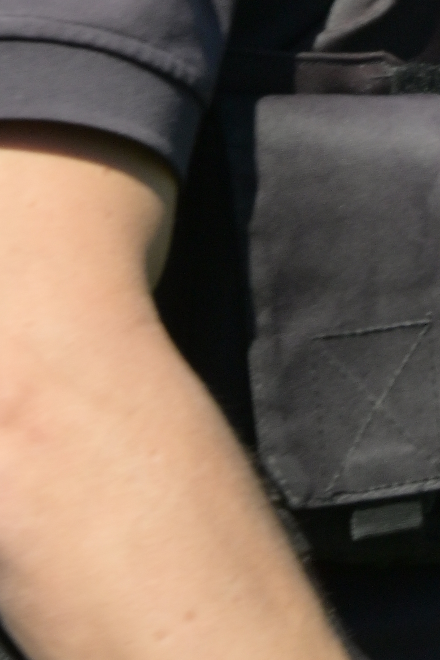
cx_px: 708
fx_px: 7716
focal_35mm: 421
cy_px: -721
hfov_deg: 3.3
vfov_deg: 4.8
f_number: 18
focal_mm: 75
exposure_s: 1/250
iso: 400
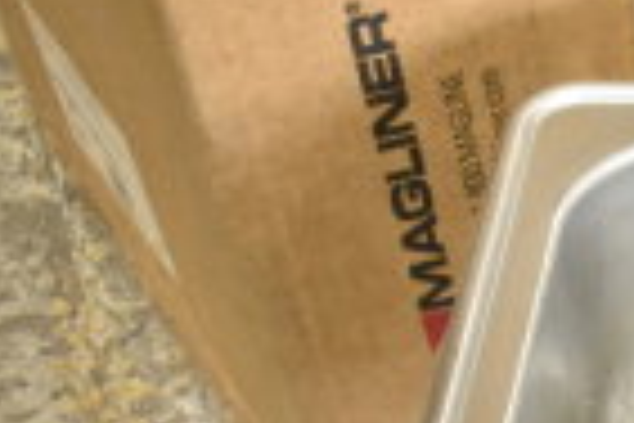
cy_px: 637
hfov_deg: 10.6
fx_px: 3085
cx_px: 1331
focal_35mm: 175
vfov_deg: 7.7
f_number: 4
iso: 640
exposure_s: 1/40
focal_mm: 27
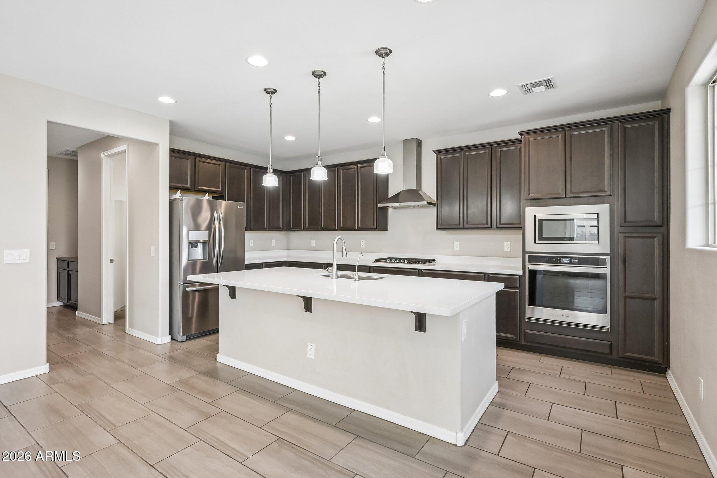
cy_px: 239
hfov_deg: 93.3
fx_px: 339
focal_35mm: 17
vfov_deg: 70.4
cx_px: 358
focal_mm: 17
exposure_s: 1/25
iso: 640
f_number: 8
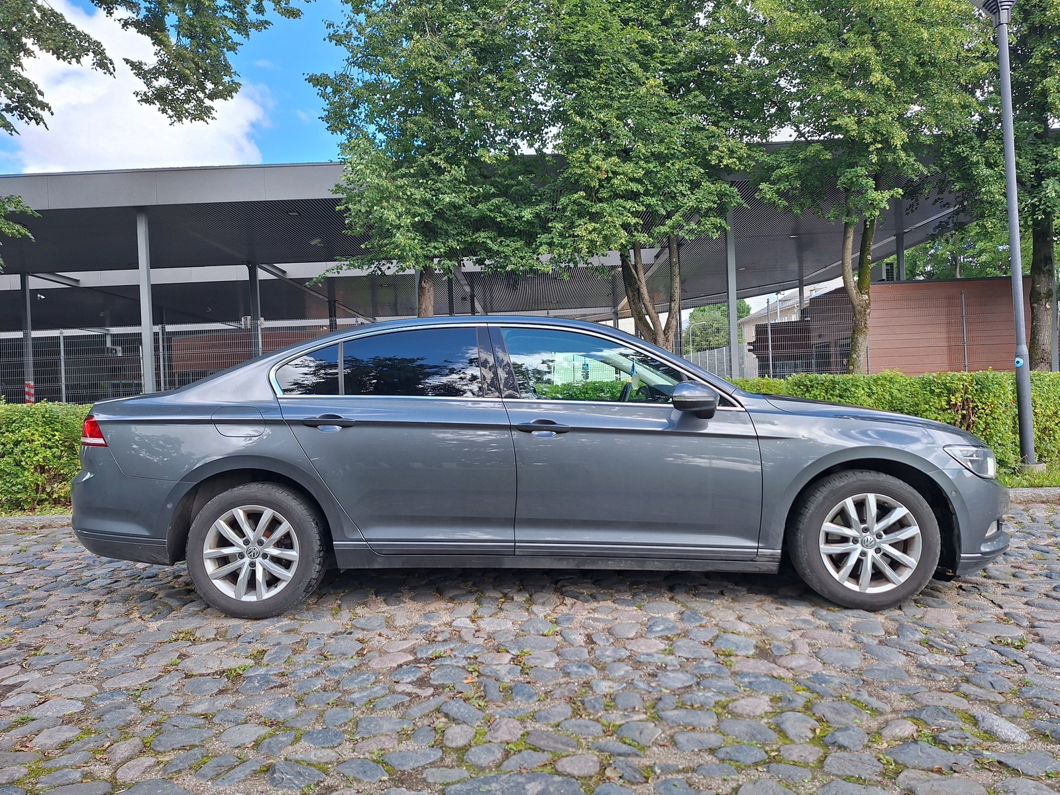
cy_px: 398
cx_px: 530
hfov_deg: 73.9
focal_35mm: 23
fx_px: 704
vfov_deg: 58.9
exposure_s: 1/556
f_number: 1.8
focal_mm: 5.54
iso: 40
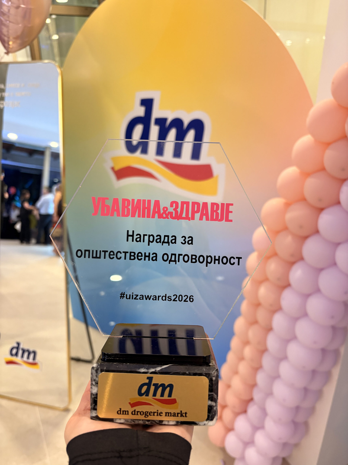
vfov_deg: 67.3
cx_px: 174
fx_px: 349
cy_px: 232
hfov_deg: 53.1
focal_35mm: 26
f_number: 1.6
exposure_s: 1/50
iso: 250
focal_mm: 5.96
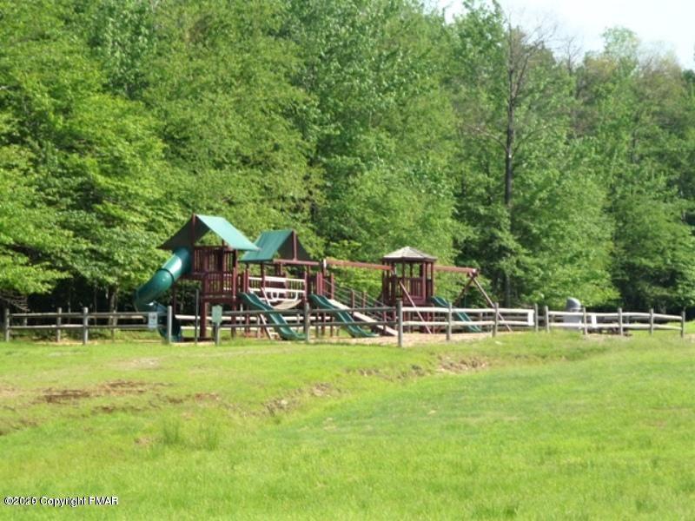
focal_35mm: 100
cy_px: 260
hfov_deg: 19.6
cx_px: 348
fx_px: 2008
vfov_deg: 14.8
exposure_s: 1/200
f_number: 5.1
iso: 100
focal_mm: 16.5
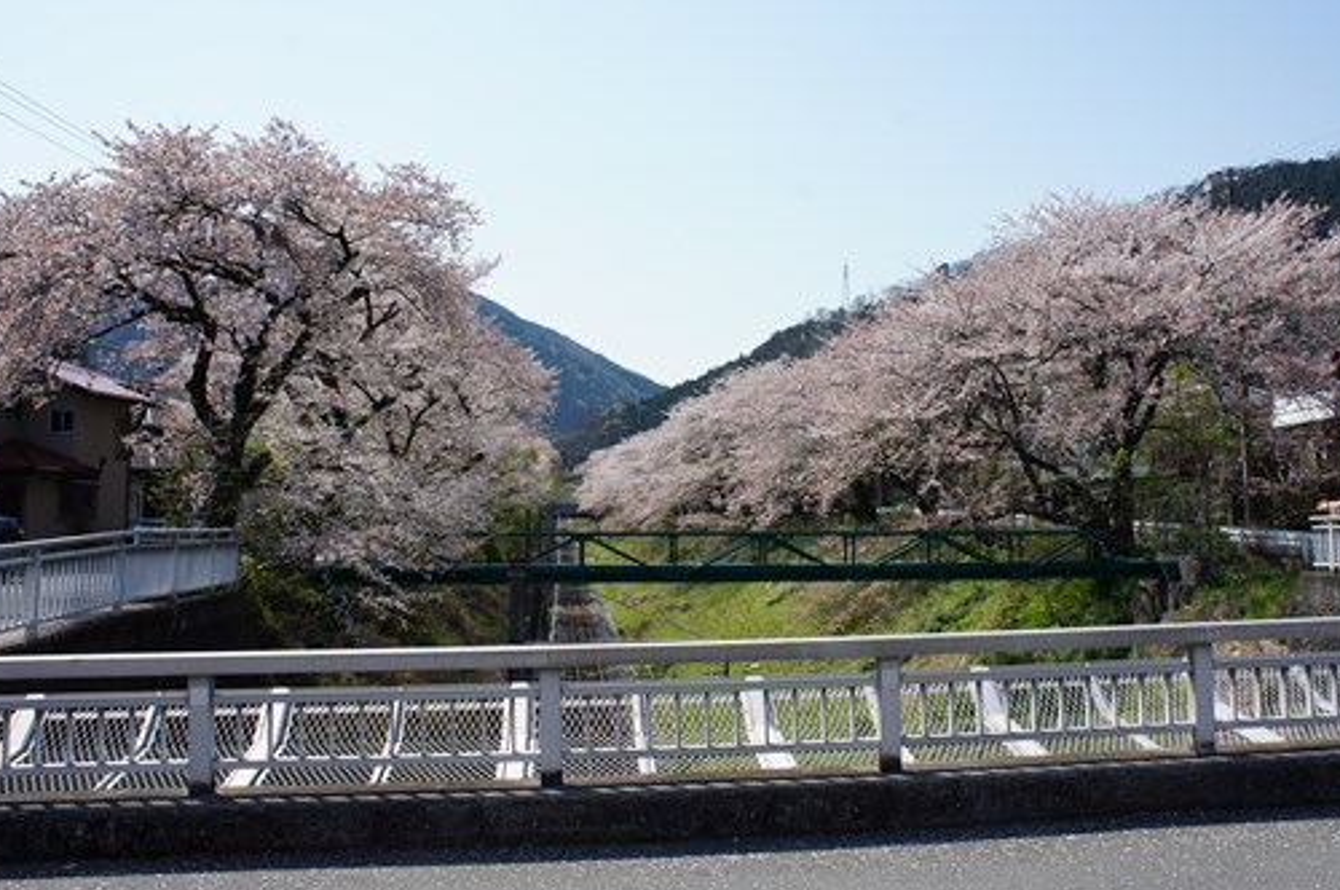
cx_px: 697
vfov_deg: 39.8
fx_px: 1227
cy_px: 417
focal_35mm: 33
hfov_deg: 57.3
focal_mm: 20
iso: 200
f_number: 11
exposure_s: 1/250
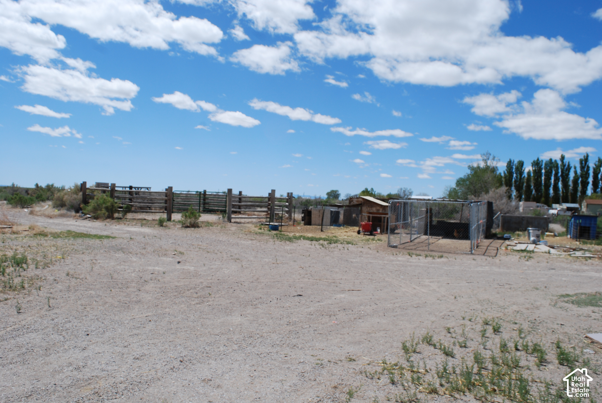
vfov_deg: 48.1
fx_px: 452
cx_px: 301
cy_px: 202
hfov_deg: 67.3
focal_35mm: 27
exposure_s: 1/320
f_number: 9
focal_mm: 18
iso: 100
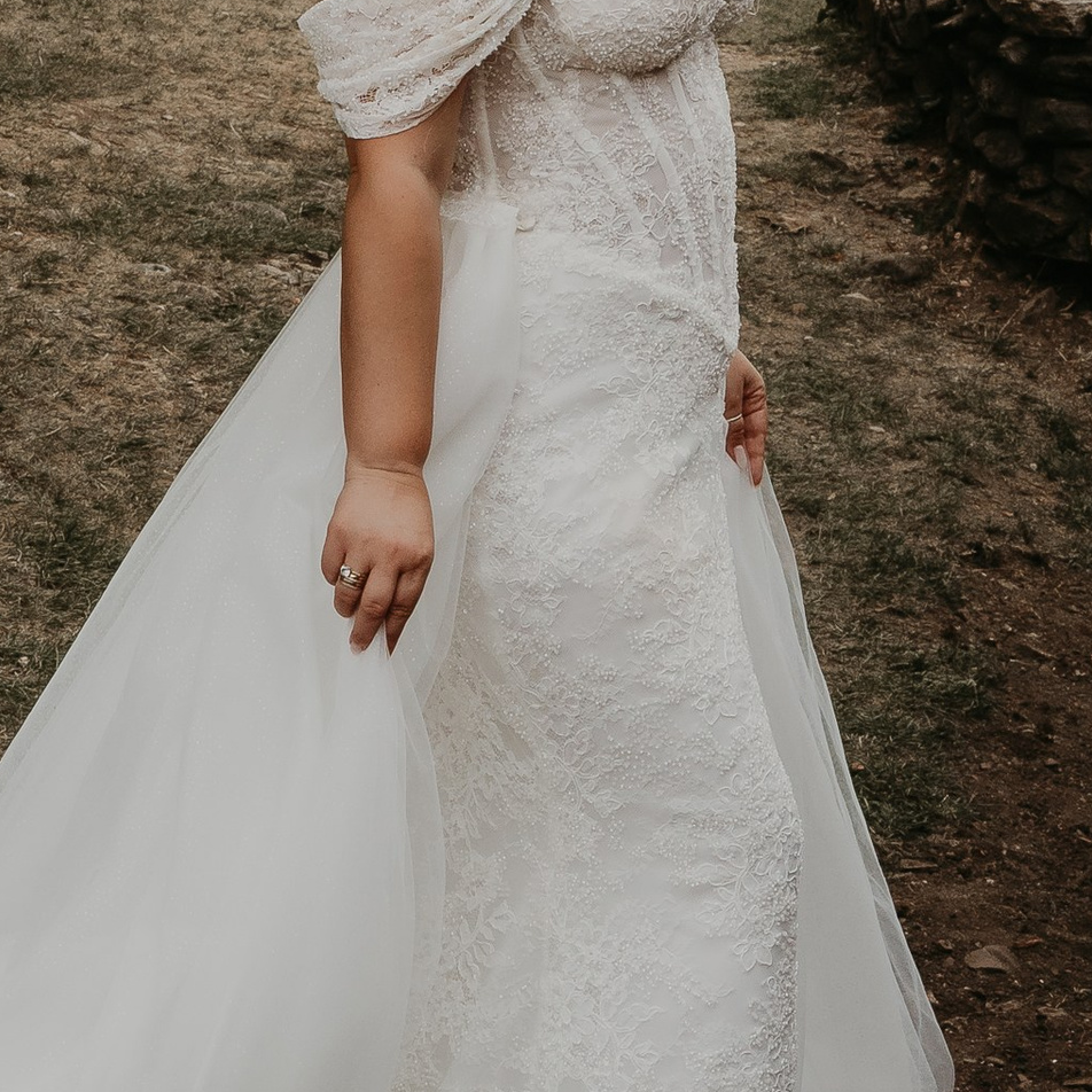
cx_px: 571
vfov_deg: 14.0
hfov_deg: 14.5
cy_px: -327
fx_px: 4283
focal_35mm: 120
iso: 640
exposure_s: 1/200
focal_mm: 35
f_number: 10
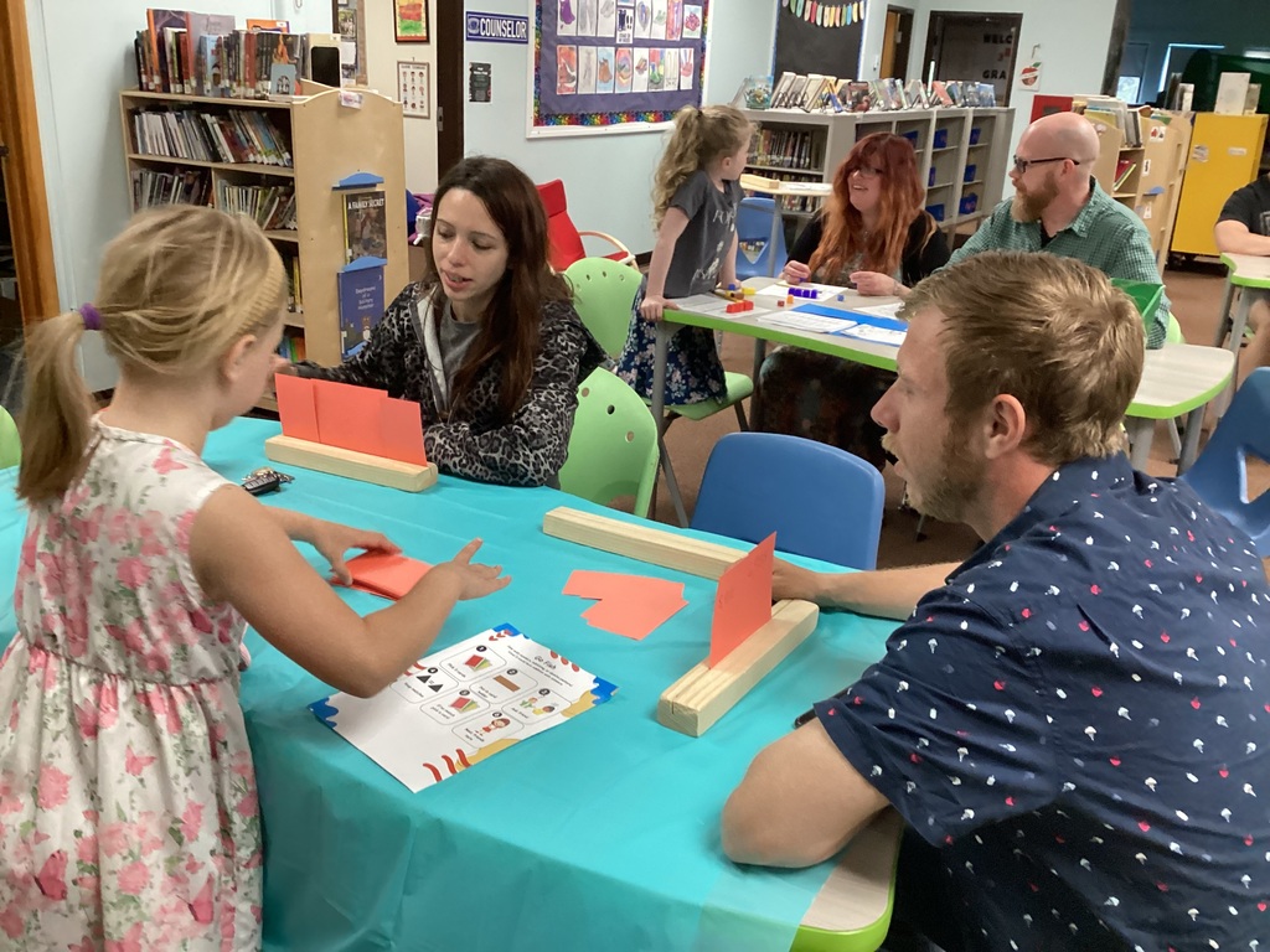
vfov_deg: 45.4
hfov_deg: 58.4
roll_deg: -1.7
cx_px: 635
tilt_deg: -18.4
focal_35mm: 31
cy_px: 476
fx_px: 1137
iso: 250
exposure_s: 1/60
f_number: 2.4
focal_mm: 3.3
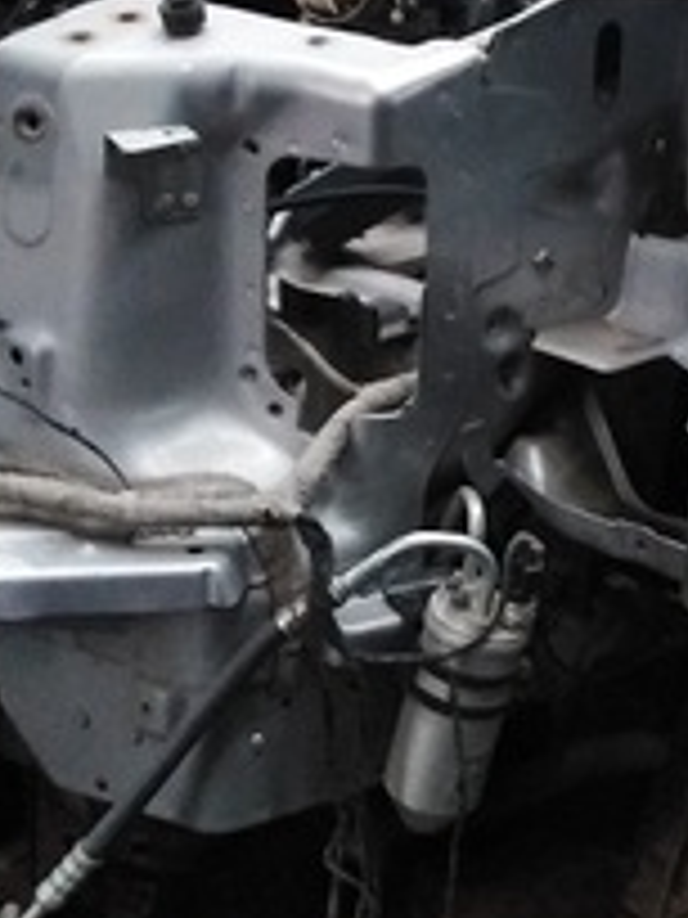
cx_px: 652
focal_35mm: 93
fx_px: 2465
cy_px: 270
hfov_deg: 15.7
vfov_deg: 21.0
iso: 721
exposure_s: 1/20
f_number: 2.2
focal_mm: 3.46
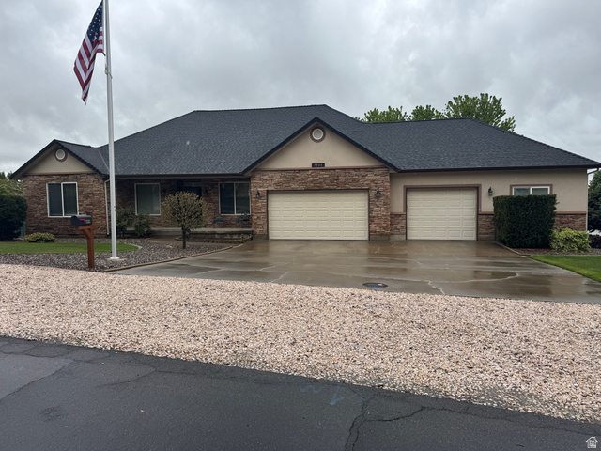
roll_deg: +1.1
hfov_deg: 71.6
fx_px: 417
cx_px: 300
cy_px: 226
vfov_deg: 56.8
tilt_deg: -3.4
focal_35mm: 24
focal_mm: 6.76
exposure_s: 1/2604
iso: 80
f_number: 1.78
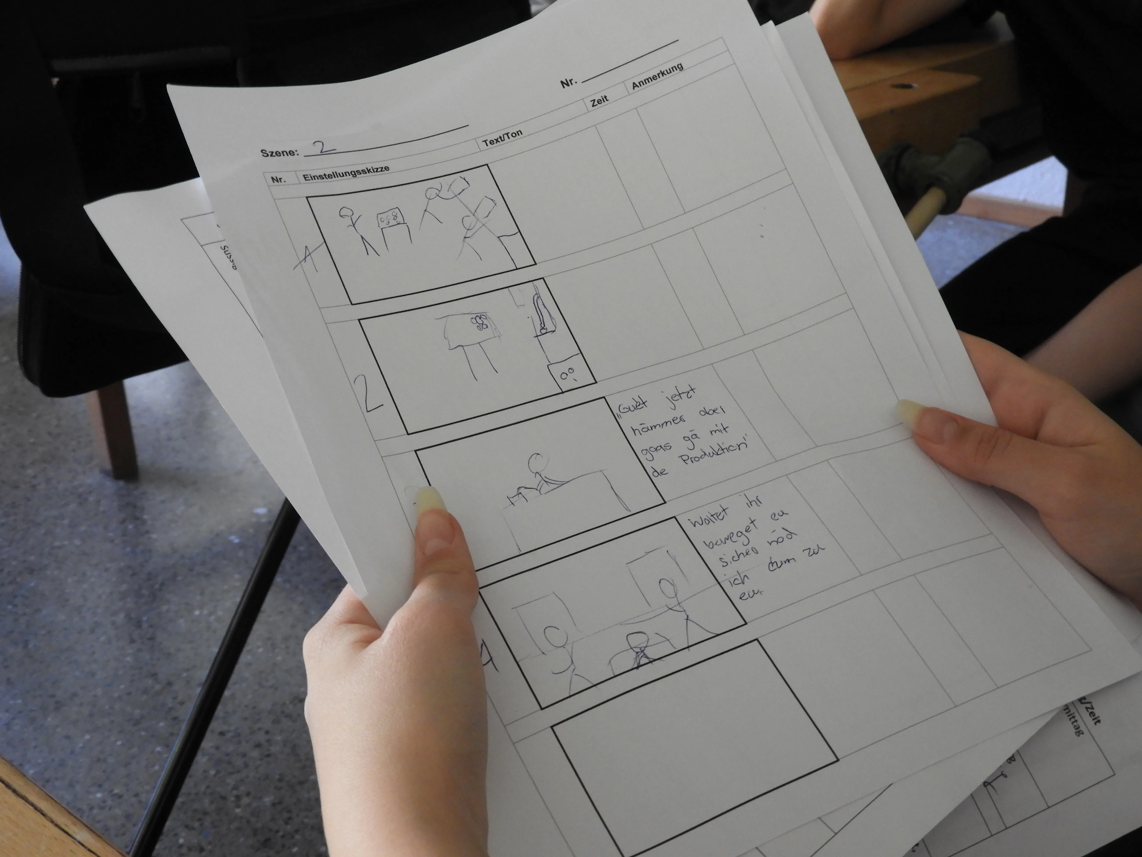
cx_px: 571
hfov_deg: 42.1
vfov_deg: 32.2
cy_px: 428
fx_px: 1485
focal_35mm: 45
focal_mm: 8.1
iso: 400
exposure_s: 1/10
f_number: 4
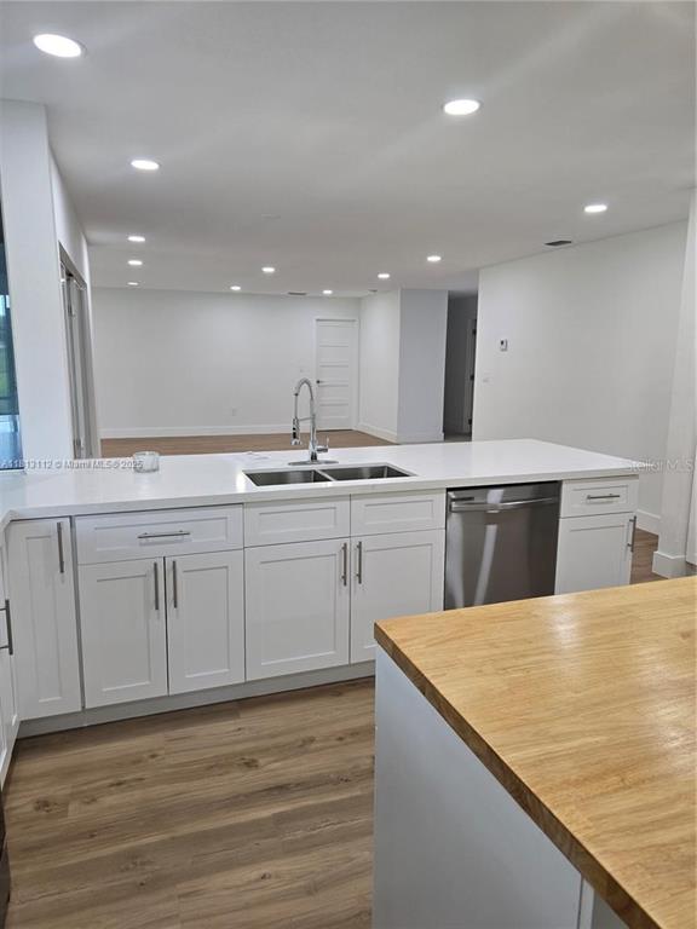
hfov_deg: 58.9
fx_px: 617
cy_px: 464
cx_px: 348
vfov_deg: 73.9
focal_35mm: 23
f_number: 1.7
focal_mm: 6.3
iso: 125
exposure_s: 1/120
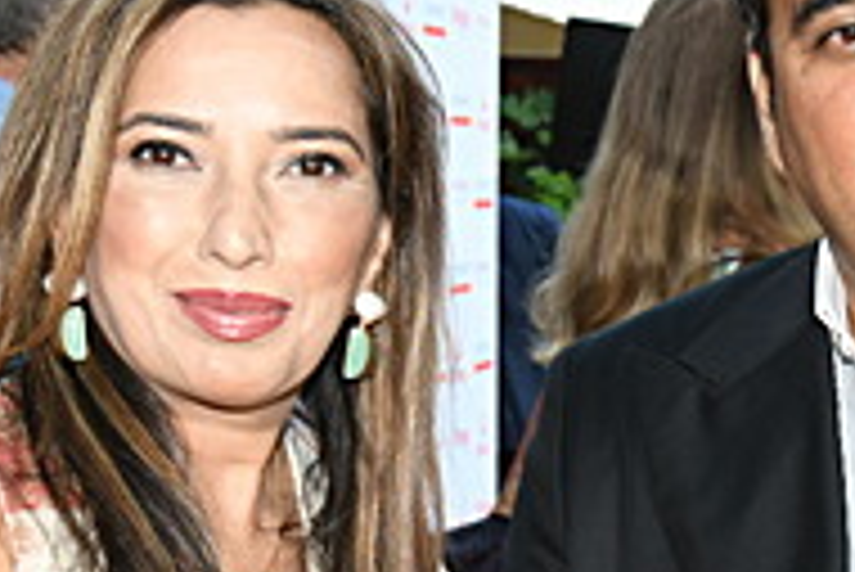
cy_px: 682
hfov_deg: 12.0
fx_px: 3993
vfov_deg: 8.1
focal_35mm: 168
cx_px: 1012
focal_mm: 40
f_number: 8
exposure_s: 1/40
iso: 400
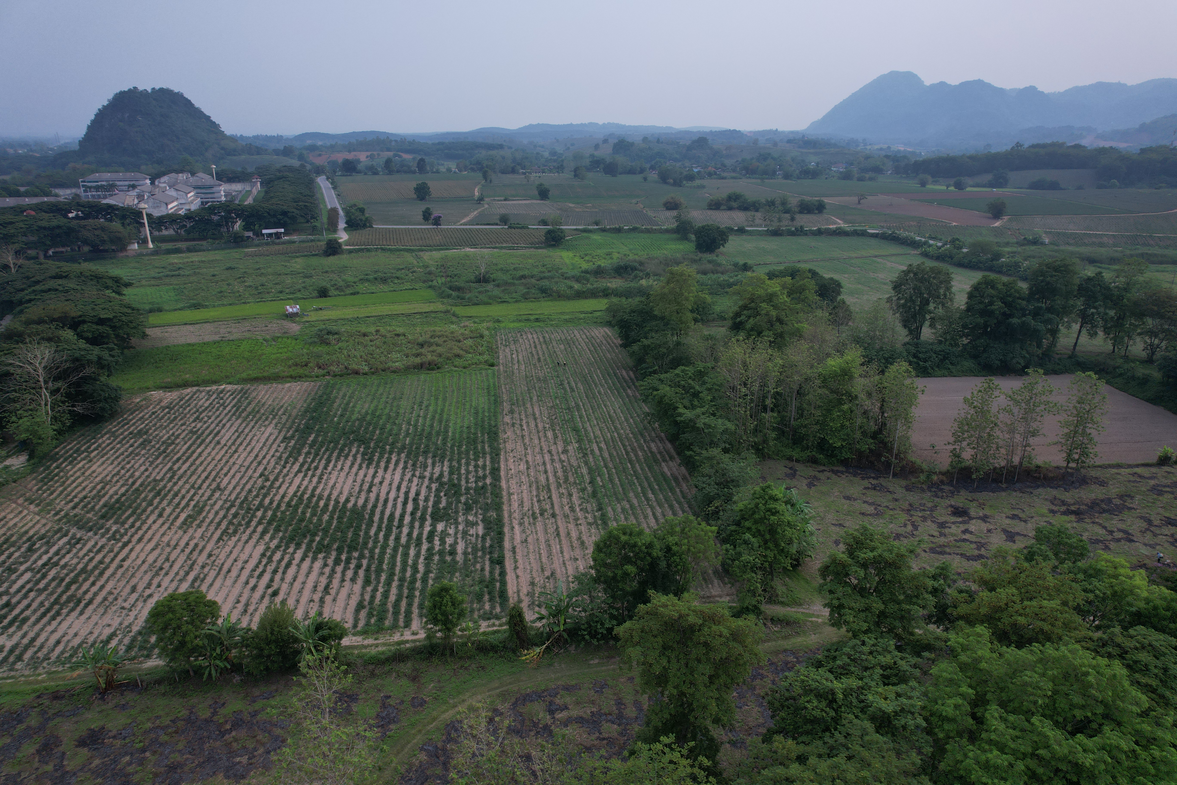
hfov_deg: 78.6
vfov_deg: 57.2
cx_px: 588
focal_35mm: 22
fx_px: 719
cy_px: 392
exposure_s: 1/320
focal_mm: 8.38
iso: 100
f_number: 2.8
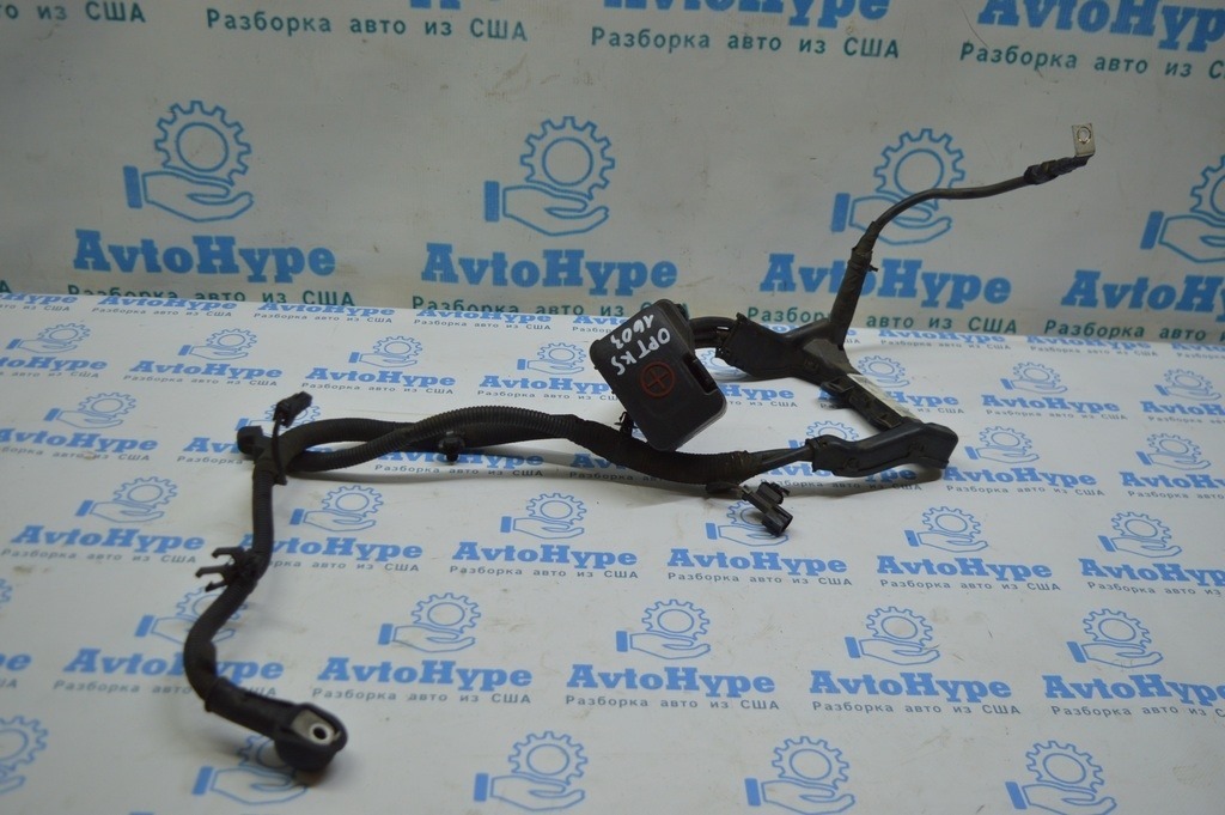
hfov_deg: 53.2
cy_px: 408
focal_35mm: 36
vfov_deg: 36.8
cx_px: 612
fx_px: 1224
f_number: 4
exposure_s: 1/160
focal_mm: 24
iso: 400
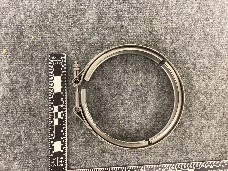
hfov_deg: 58.4
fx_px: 204
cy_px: 86
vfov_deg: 45.4
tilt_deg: -77.9
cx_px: 114
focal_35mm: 31
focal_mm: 3.3
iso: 400
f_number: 2.4
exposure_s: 1/60
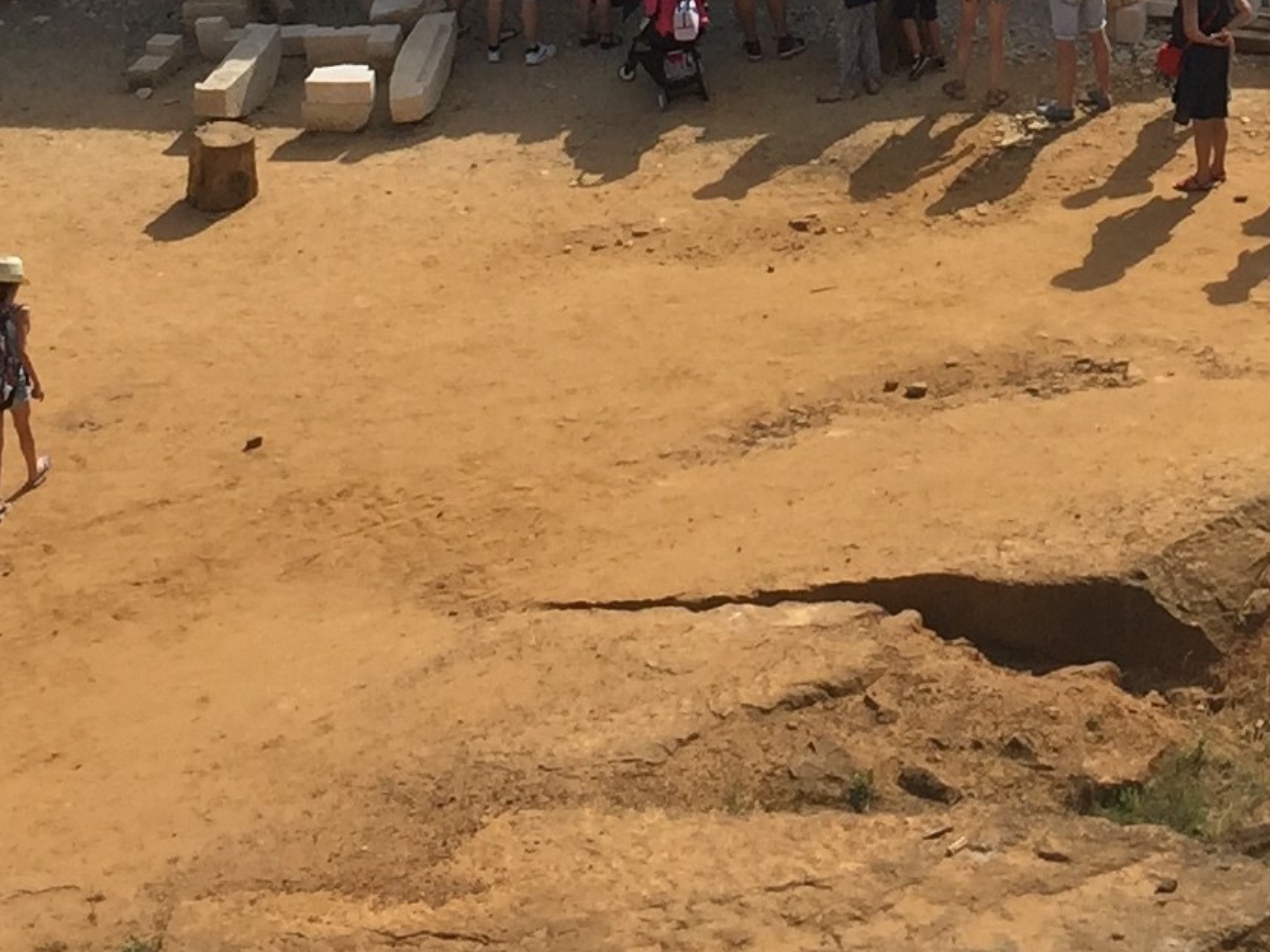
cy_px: -638
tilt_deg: -11.2
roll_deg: +0.1
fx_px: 4145
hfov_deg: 17.1
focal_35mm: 113
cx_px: 1199
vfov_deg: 12.2
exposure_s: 1/2198
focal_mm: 4.15
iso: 32
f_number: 2.2
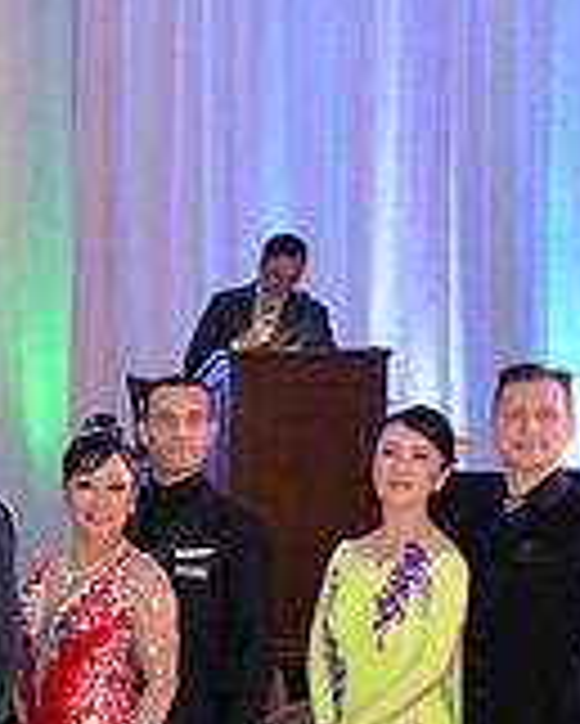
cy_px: 672
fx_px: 2894
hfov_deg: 10.6
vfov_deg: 14.1
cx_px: -540
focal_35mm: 135
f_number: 4
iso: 2000
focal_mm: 40
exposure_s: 1/250
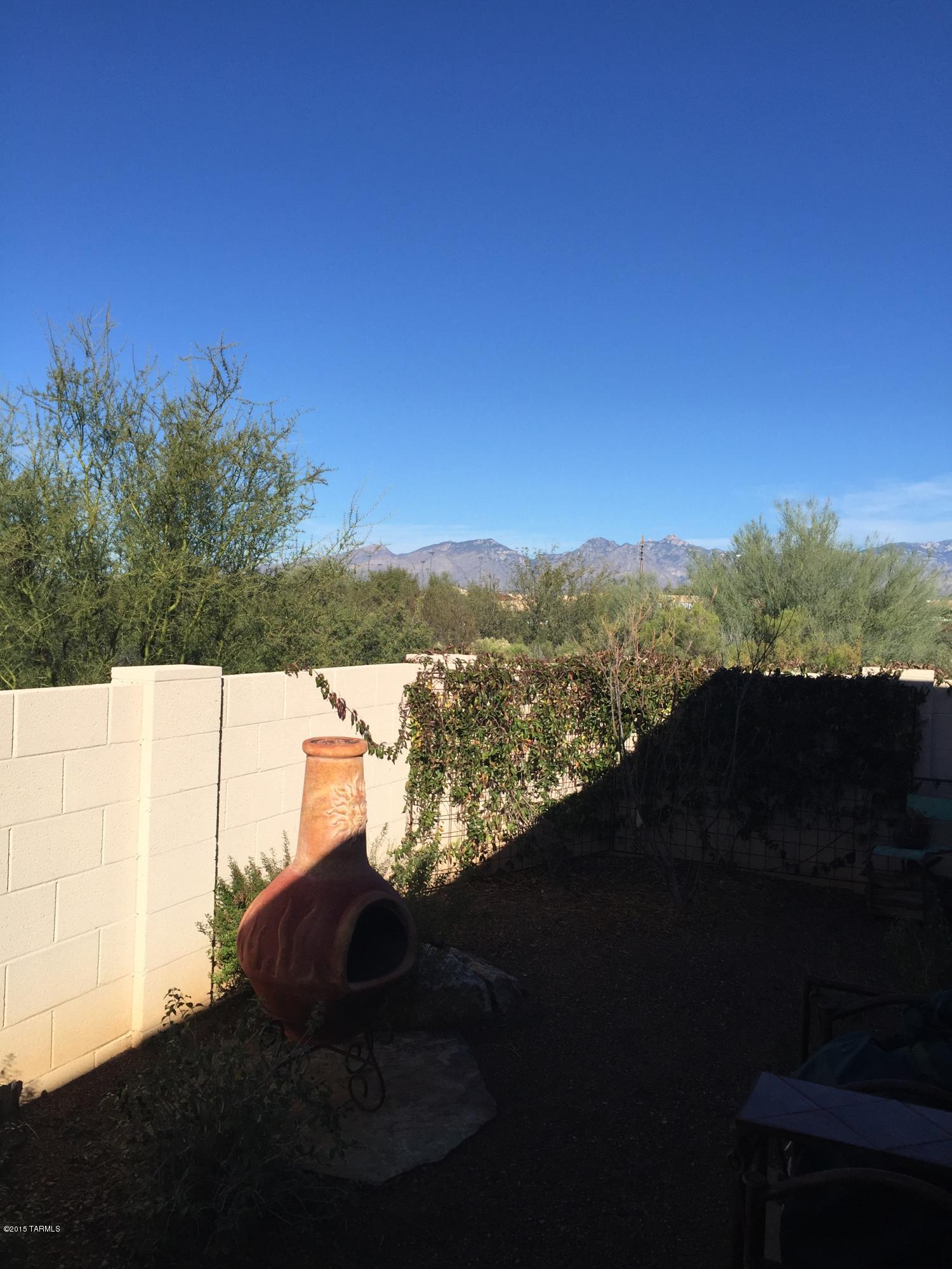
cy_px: 634
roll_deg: -2.1
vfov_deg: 61.7
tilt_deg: -0.2
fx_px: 1063
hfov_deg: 48.2
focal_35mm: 29
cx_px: 476
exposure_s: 1/2825
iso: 32
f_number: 2.2
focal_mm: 4.15
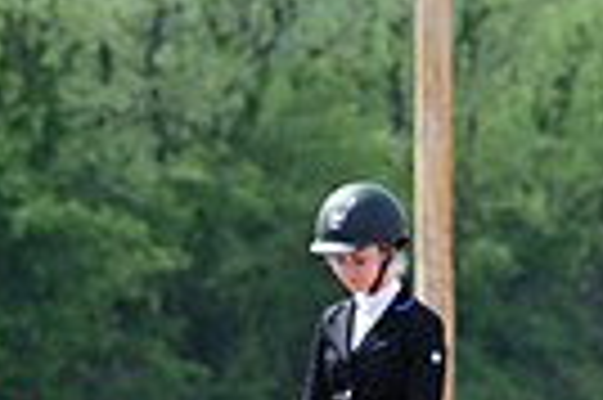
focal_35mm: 543
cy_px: 672
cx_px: 1292
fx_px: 9084
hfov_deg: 3.8
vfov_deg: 2.5
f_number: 6.3
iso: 800
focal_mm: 125
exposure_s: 1/1600
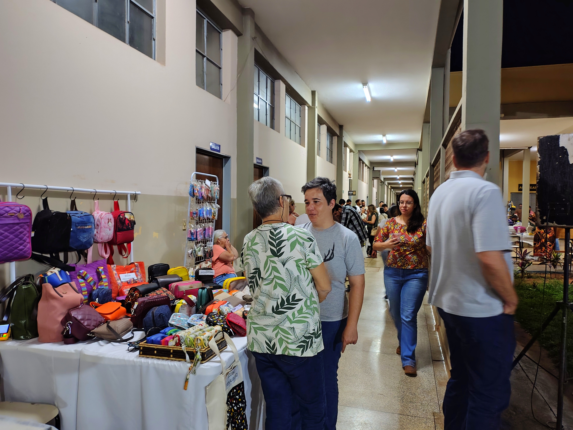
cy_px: 215
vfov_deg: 54.9
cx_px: 286
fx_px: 414
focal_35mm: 25
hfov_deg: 69.4
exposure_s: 1/24
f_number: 1.7
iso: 1023
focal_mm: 4.71
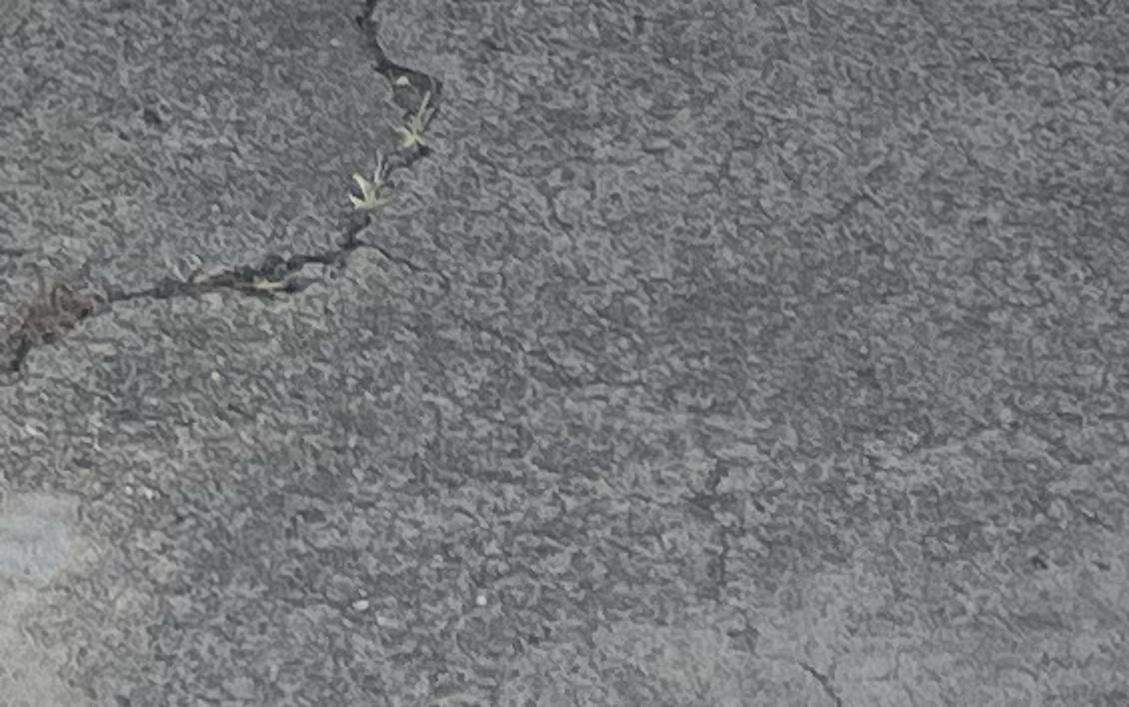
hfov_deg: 10.3
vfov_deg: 6.0
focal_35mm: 197
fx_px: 6064
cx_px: -528
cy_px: -1670
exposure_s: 1/2597
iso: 32
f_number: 1.6
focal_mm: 5.1
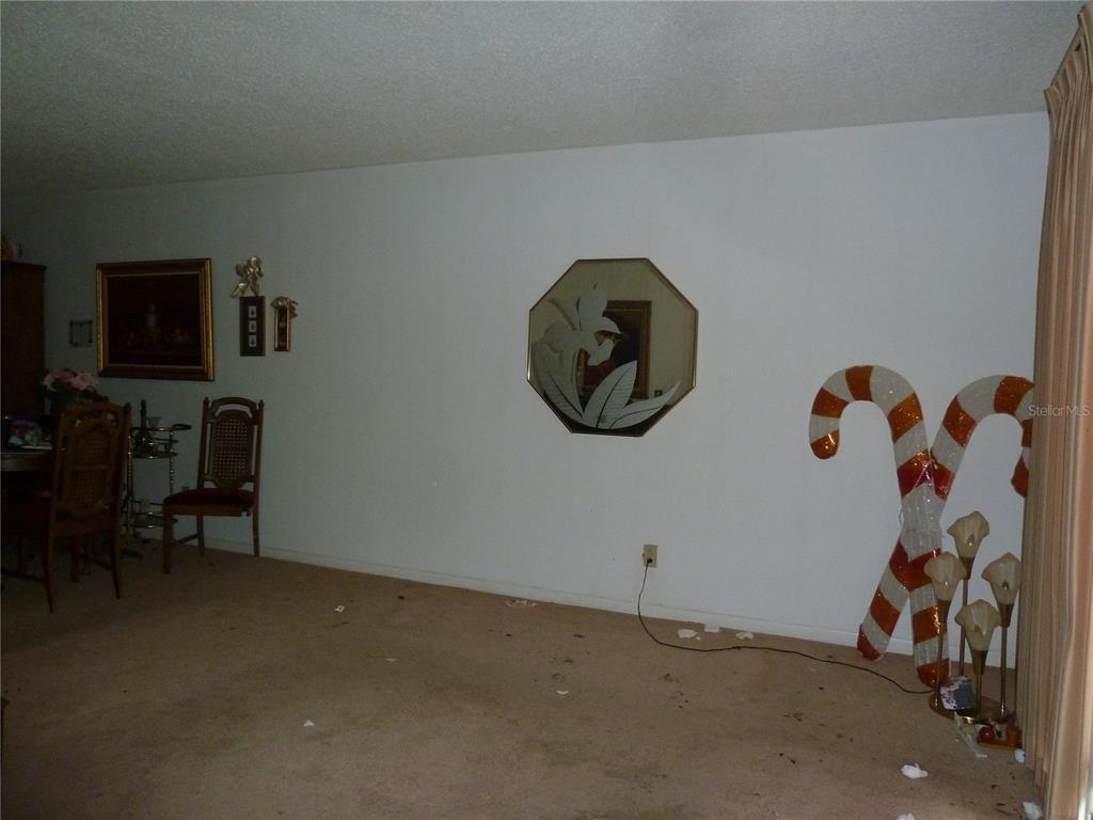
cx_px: 546
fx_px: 789
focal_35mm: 25
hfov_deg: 69.4
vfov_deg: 54.9
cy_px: 410
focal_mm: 4.1
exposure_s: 1/30
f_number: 3.3
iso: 320
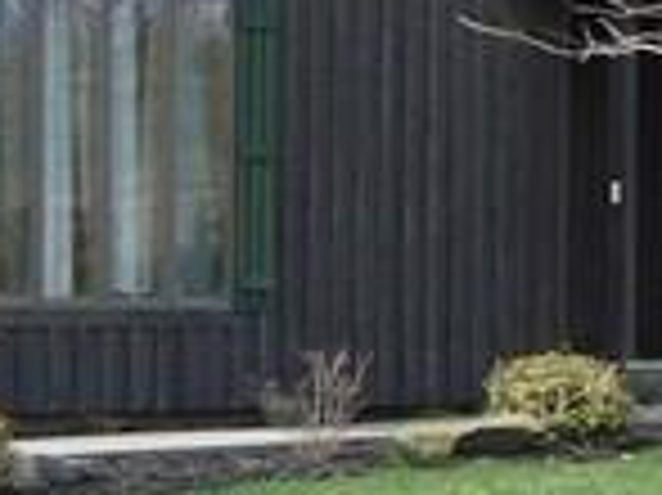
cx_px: -743
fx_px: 4796
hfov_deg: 7.5
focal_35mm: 251
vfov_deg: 5.9
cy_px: 207
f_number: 3.5
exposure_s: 1/500
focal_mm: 6.3
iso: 125
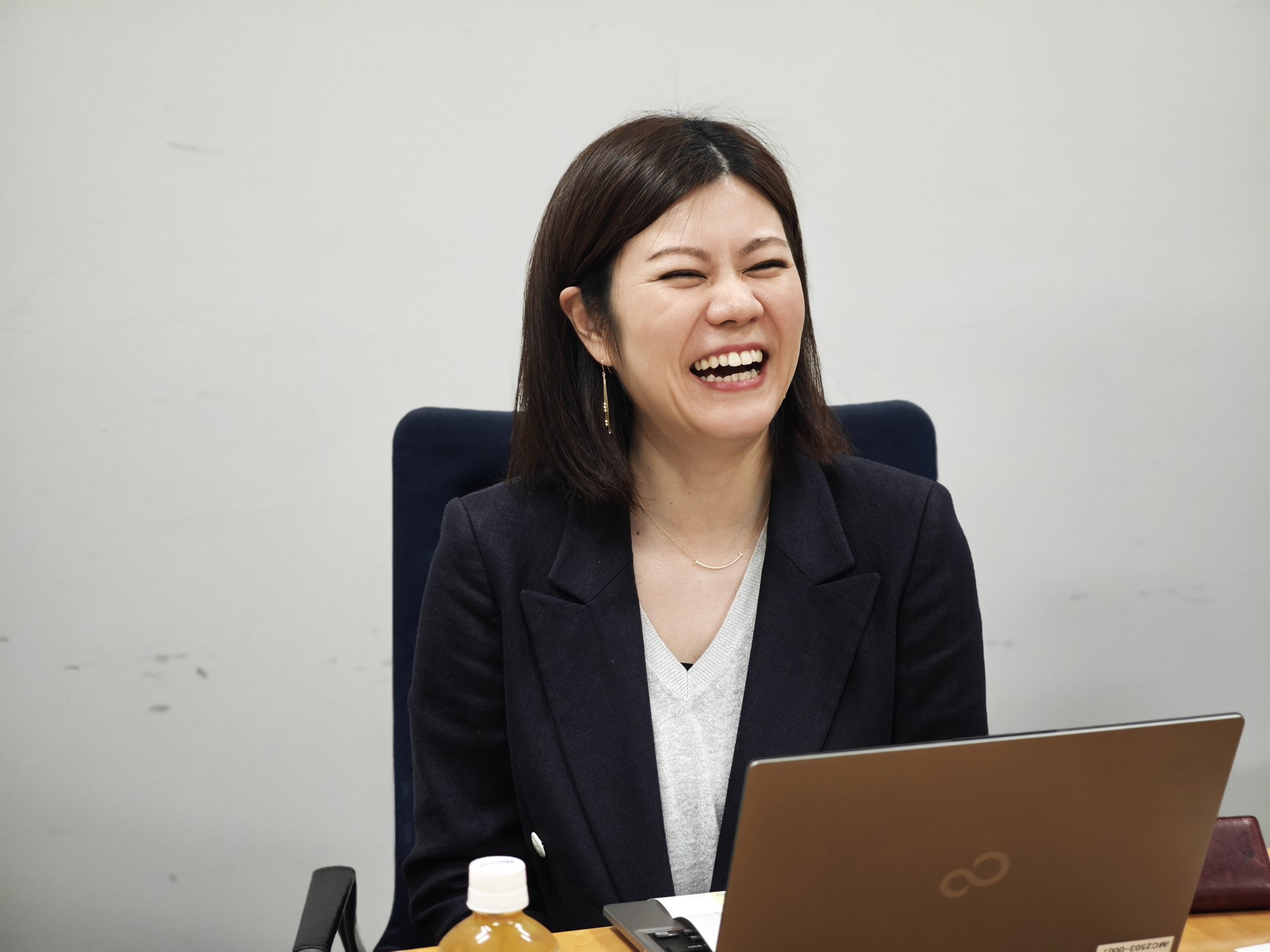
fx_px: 2752
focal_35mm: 75
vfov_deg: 19.6
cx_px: 635
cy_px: 476
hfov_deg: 26.0
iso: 200
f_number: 1.8
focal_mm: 12.28
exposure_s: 1/100
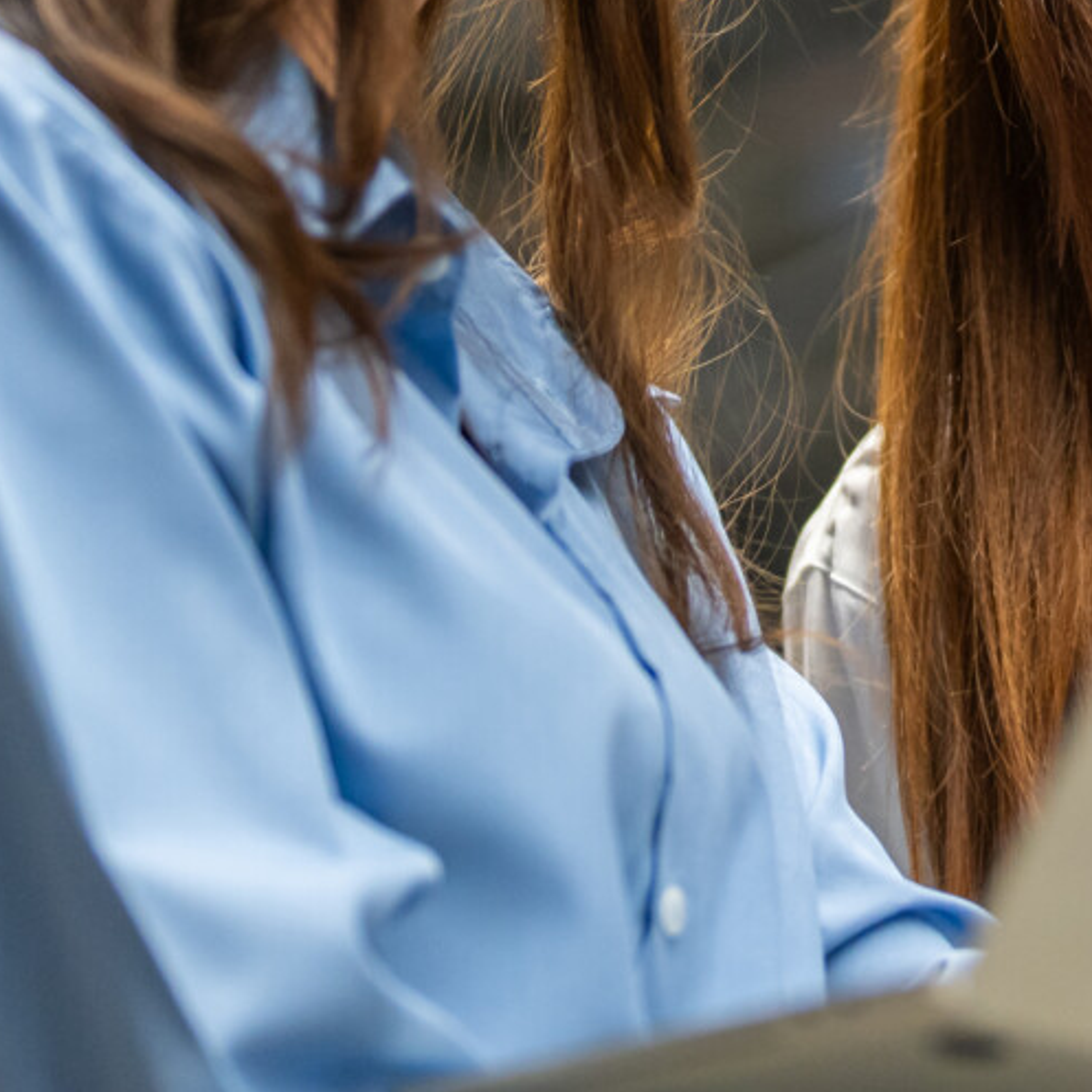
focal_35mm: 219
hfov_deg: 7.9
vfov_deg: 8.0
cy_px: 16
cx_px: 1340
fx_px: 7816
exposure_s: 1/200
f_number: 1.2
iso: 500
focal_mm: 50
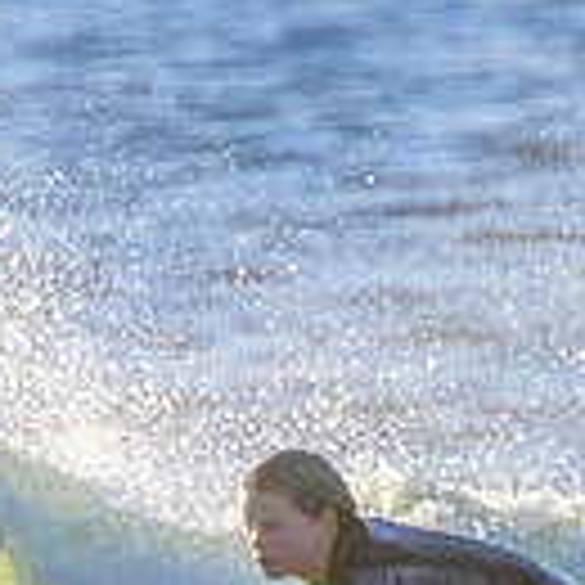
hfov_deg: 0.4
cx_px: 343
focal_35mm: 4155
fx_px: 79443
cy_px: 778
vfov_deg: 0.4
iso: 720
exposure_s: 1/1000
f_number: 11
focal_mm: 800
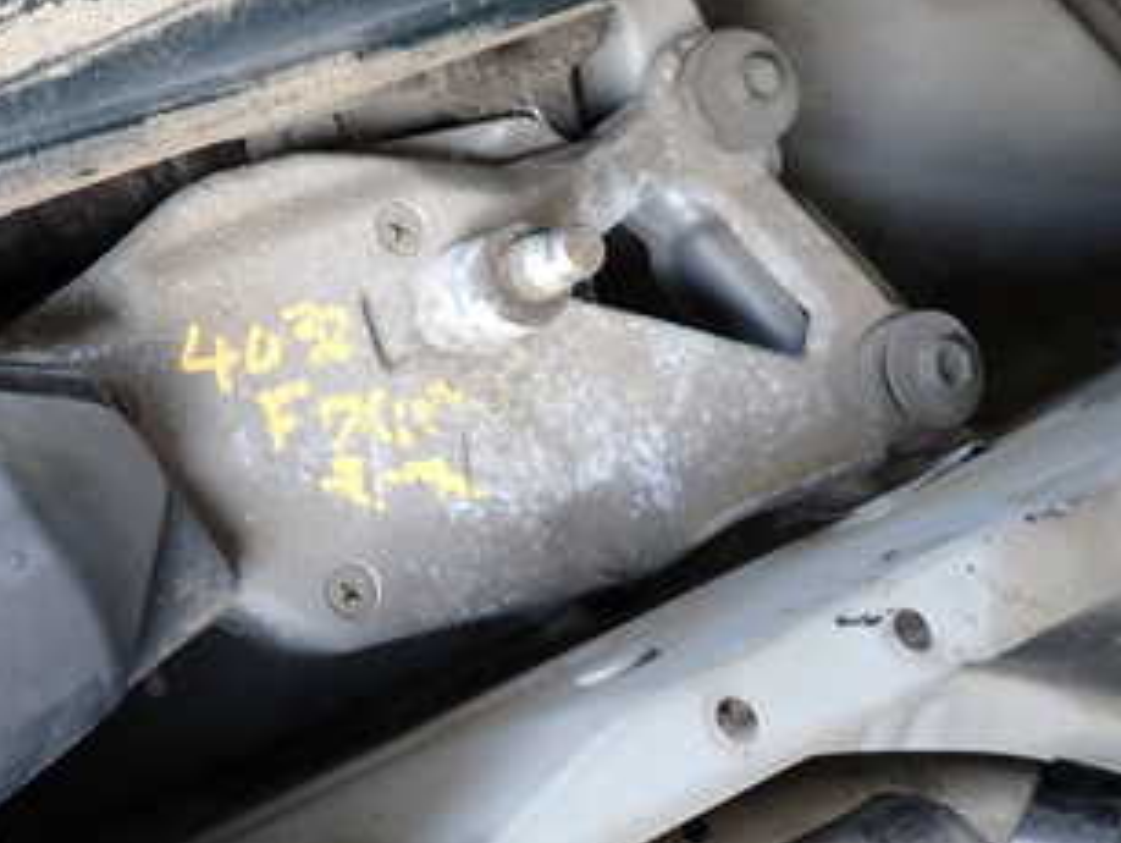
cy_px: 465
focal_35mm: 49
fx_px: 1588
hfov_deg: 37.3
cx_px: 201
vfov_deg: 29.7
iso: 200
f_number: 2
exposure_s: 1/60
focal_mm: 4.5
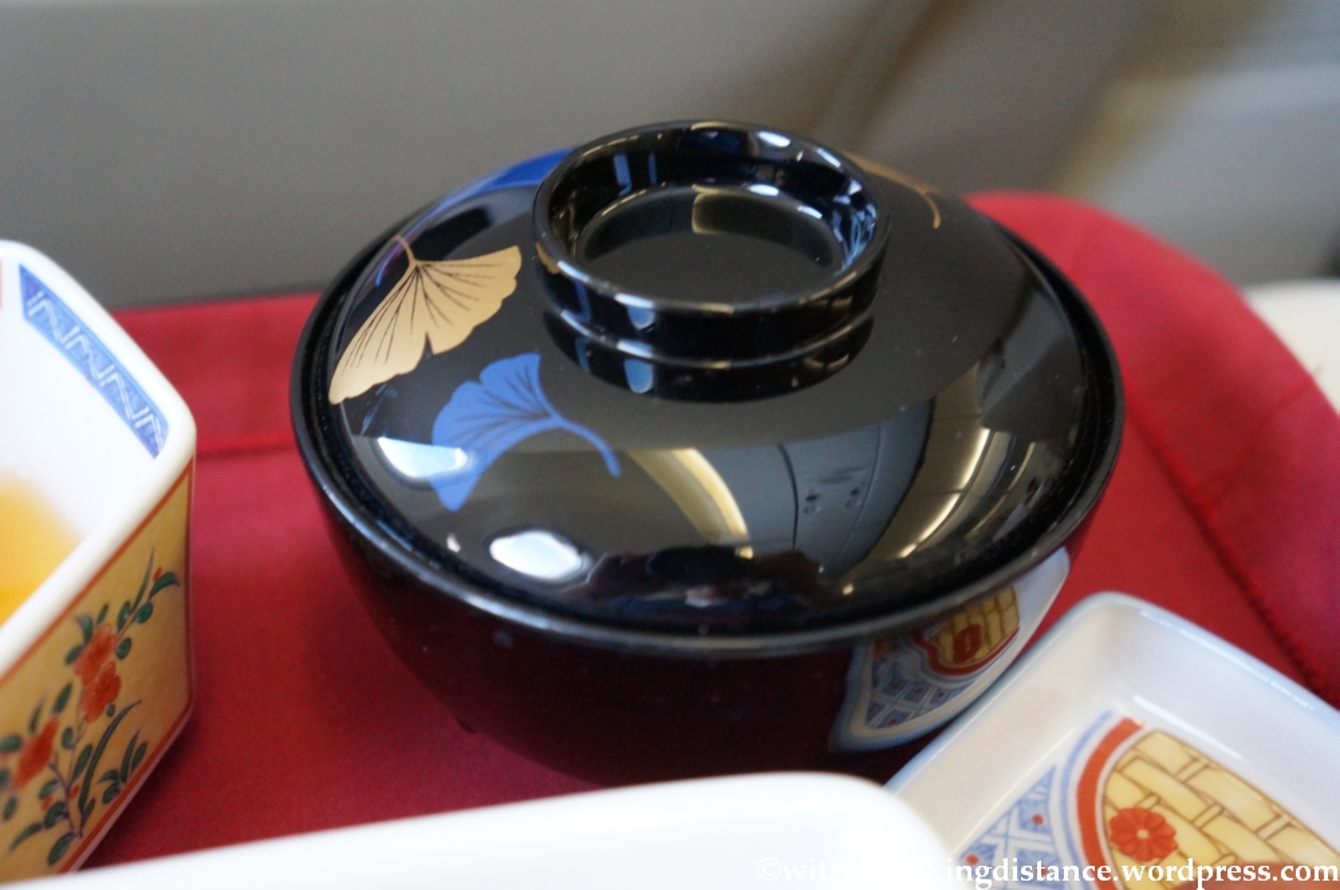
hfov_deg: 45.0
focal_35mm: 44
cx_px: 670
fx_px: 1617
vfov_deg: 30.8
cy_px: 445
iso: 3200
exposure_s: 1/125
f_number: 4
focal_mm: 29
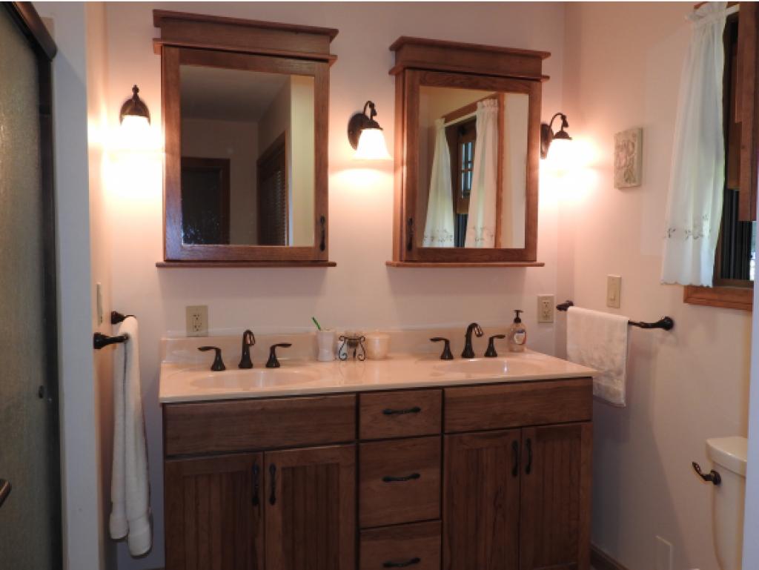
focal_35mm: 30
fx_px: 658
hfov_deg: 59.9
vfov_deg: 46.8
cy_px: 285
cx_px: 380
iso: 200
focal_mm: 5.4
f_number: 3.5
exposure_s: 1/30
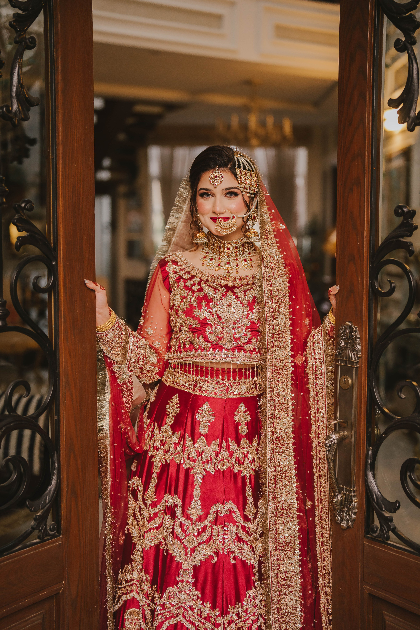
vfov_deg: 39.6
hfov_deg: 27.0
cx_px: 210
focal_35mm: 50
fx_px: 875
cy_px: 315
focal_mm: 50
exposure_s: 1/200
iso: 1000
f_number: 1.8
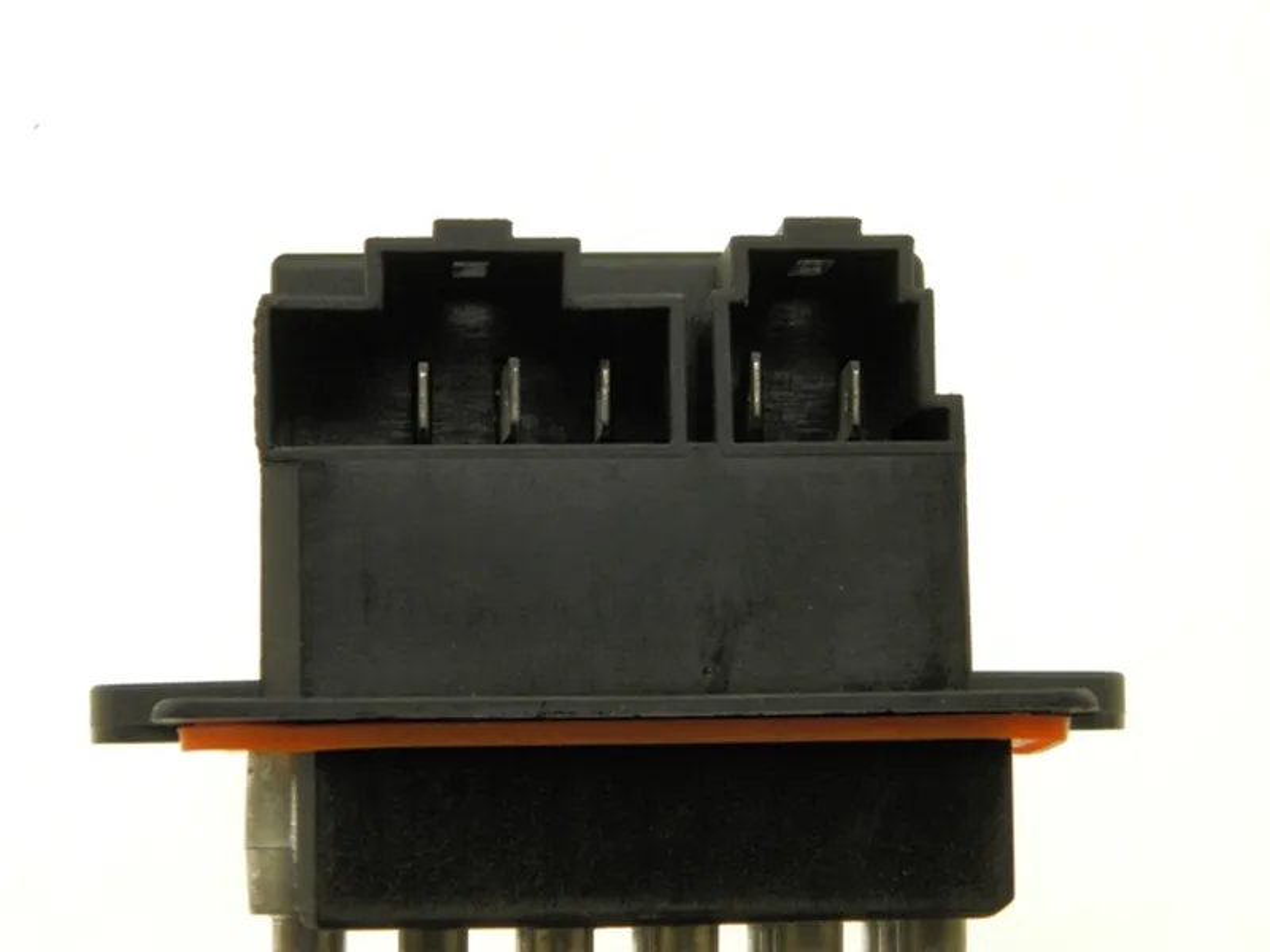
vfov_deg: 18.0
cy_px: 476
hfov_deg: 23.8
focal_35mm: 82
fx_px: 3008
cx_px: 635
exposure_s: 1/125
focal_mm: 14.6
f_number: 4.2
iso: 200
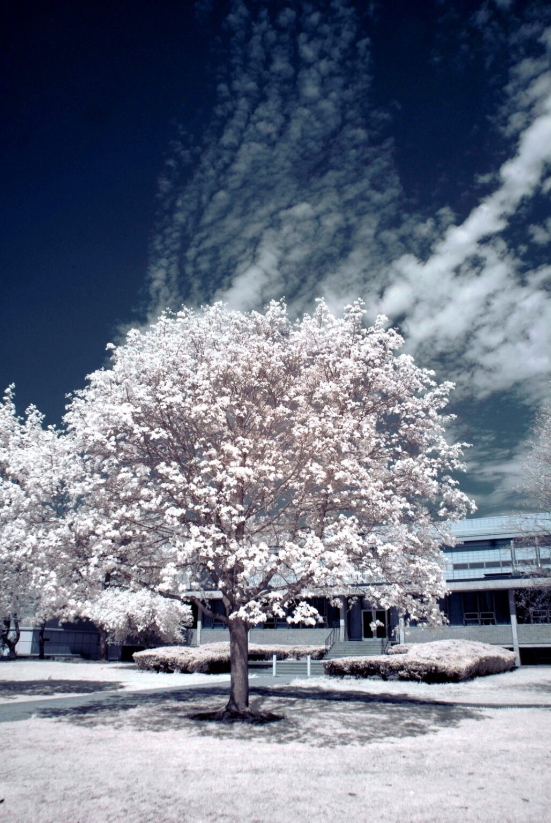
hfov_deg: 48.0
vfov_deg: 67.3
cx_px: 276
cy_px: 412
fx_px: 618
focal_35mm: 27
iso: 100
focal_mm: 18
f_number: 10
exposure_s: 1/200
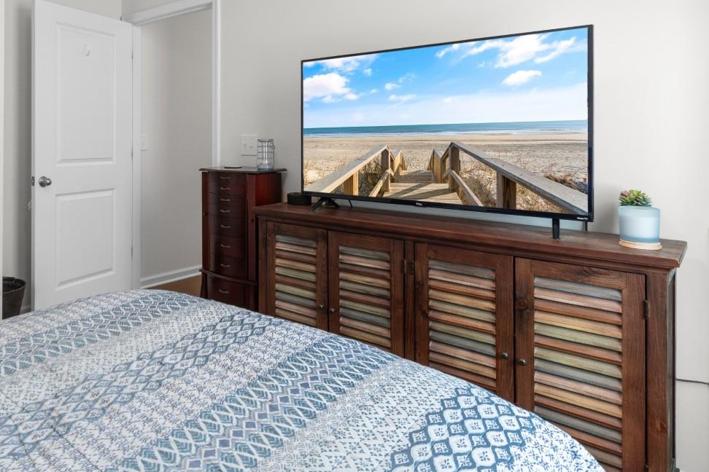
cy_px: 126
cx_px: 182
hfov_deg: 67.3
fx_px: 492
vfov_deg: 49.5
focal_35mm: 25
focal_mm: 10
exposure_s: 1/3
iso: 100
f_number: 4.5
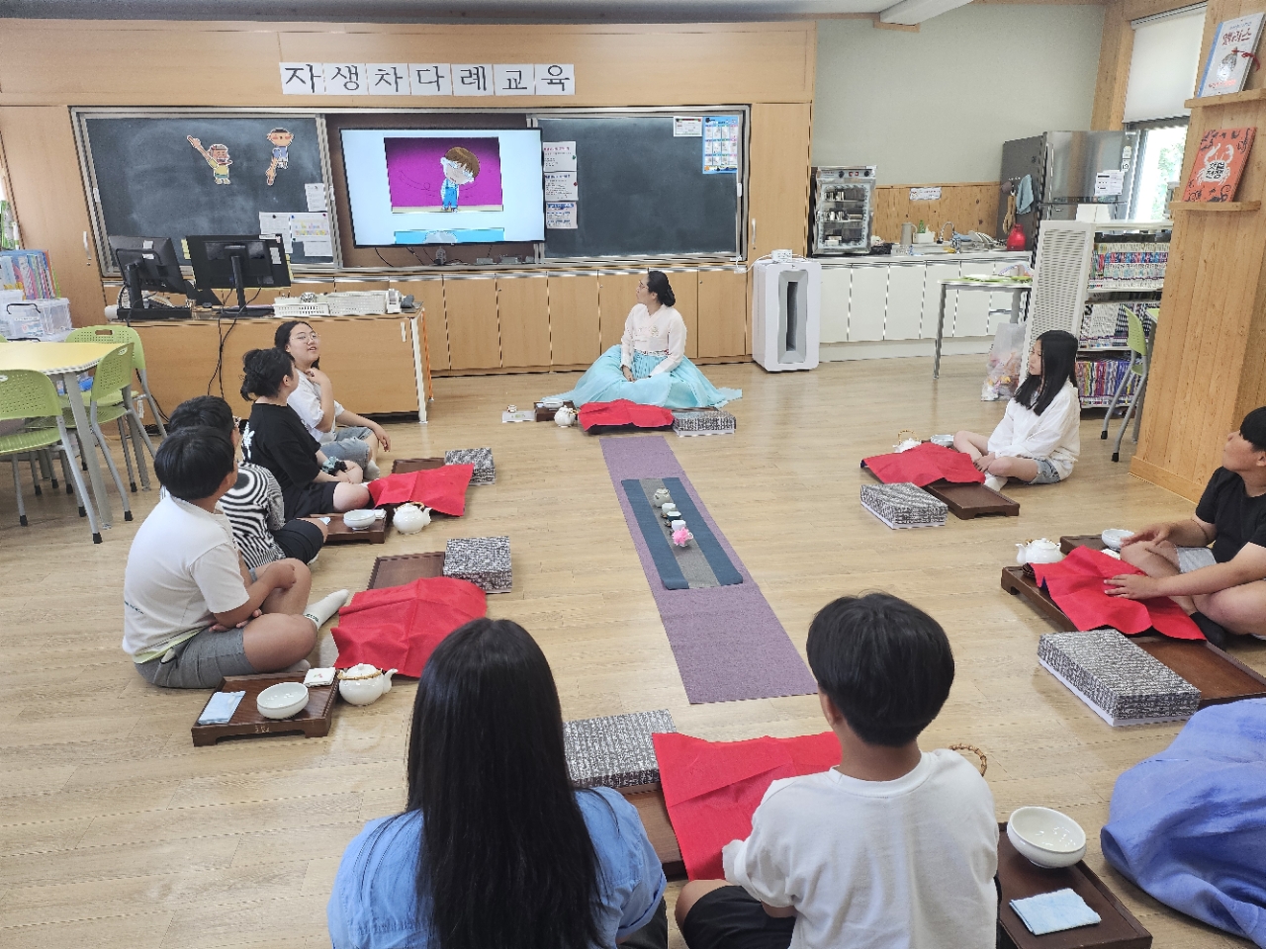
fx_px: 878
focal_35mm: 24
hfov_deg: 71.6
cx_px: 633
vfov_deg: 56.8
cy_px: 474
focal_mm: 5
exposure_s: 1/120
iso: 125
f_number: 1.8
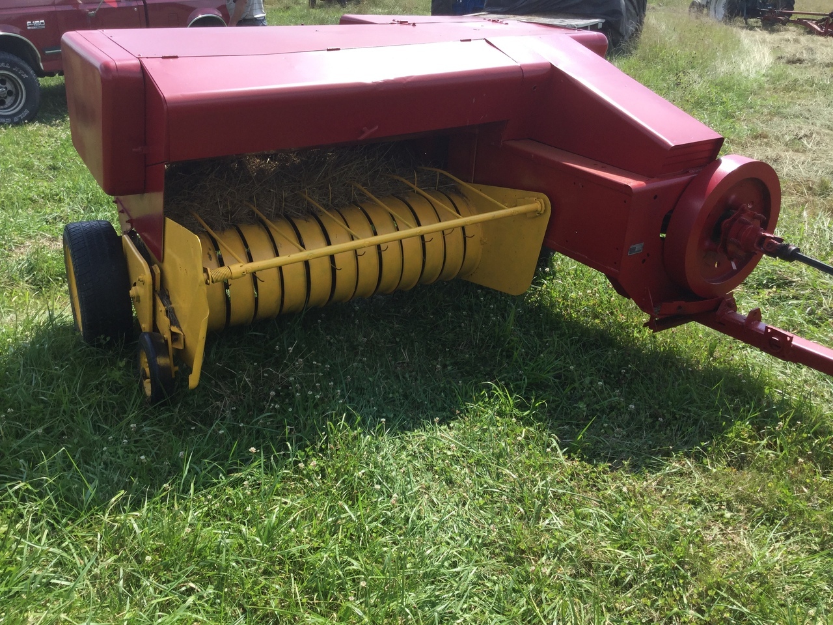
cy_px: 312
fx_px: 746
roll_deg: -0.7
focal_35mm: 31
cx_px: 416
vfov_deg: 45.4
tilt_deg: -23.5
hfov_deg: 58.4
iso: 25
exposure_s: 1/679
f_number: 2.4
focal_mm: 3.3
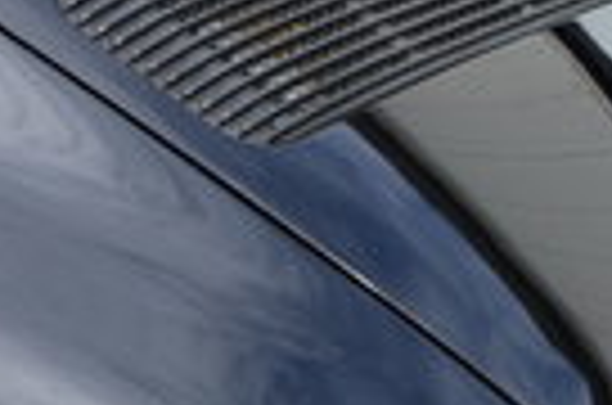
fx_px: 2883
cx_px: -374
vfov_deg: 8.0
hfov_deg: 11.5
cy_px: 92
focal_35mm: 170
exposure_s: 1/200
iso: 100
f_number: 7.1
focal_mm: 20
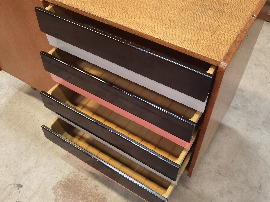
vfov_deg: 41.8
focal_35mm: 34
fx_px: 265
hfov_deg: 54.0
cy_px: 101
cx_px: 135
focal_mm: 6.71
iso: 640
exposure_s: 1/33.3
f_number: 1.9
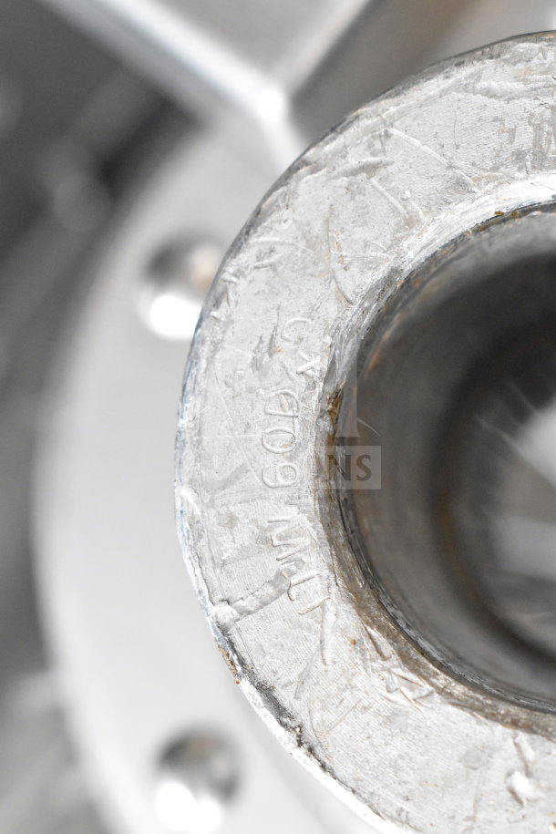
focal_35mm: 72
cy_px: 417
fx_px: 1668
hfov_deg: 18.9
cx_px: 278
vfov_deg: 28.1
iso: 6400
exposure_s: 1/250
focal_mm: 48
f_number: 8
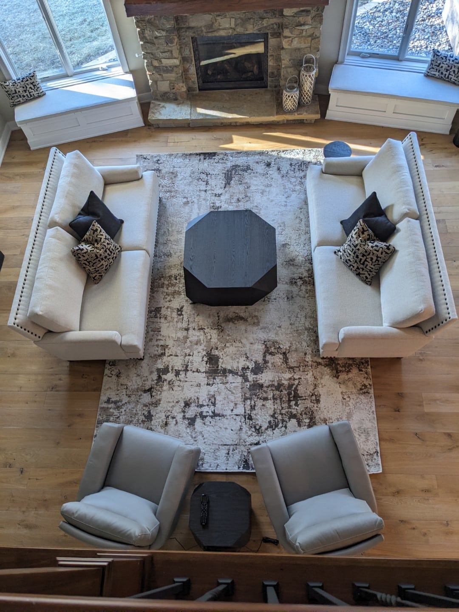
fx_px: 477
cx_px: 230
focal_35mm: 27
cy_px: 306
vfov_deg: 65.3
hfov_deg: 51.4
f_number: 1.73
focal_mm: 4.38
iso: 48
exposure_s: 1/60
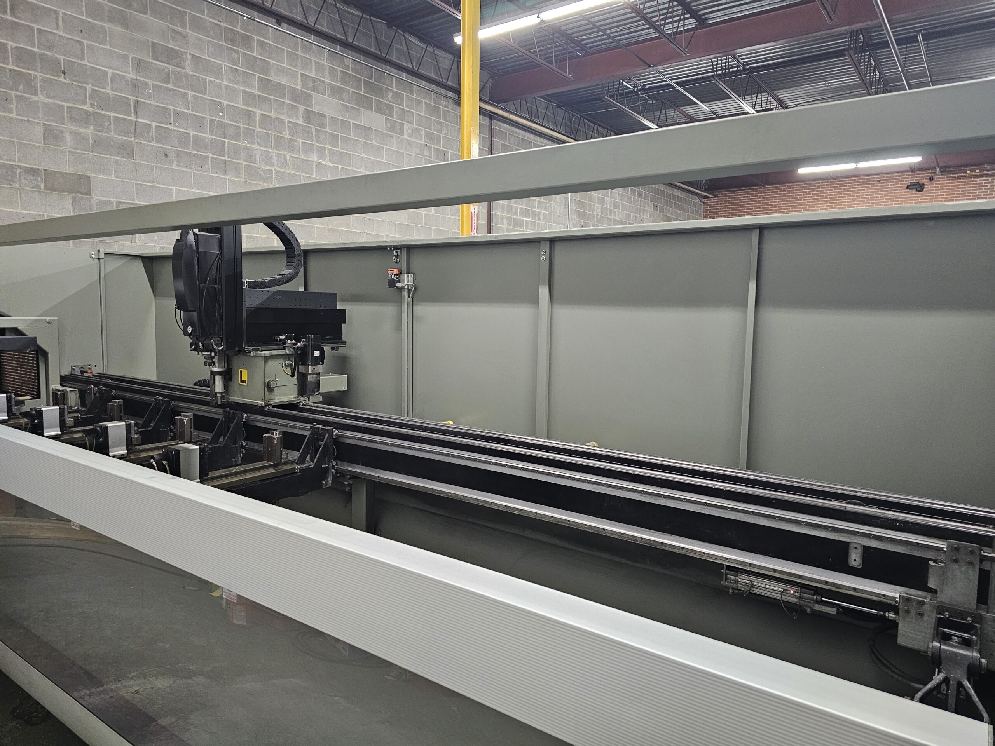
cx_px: 498
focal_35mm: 23
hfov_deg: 73.9
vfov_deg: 58.9
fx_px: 661
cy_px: 373
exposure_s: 1/63
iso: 800
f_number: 1.7
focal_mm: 6.3
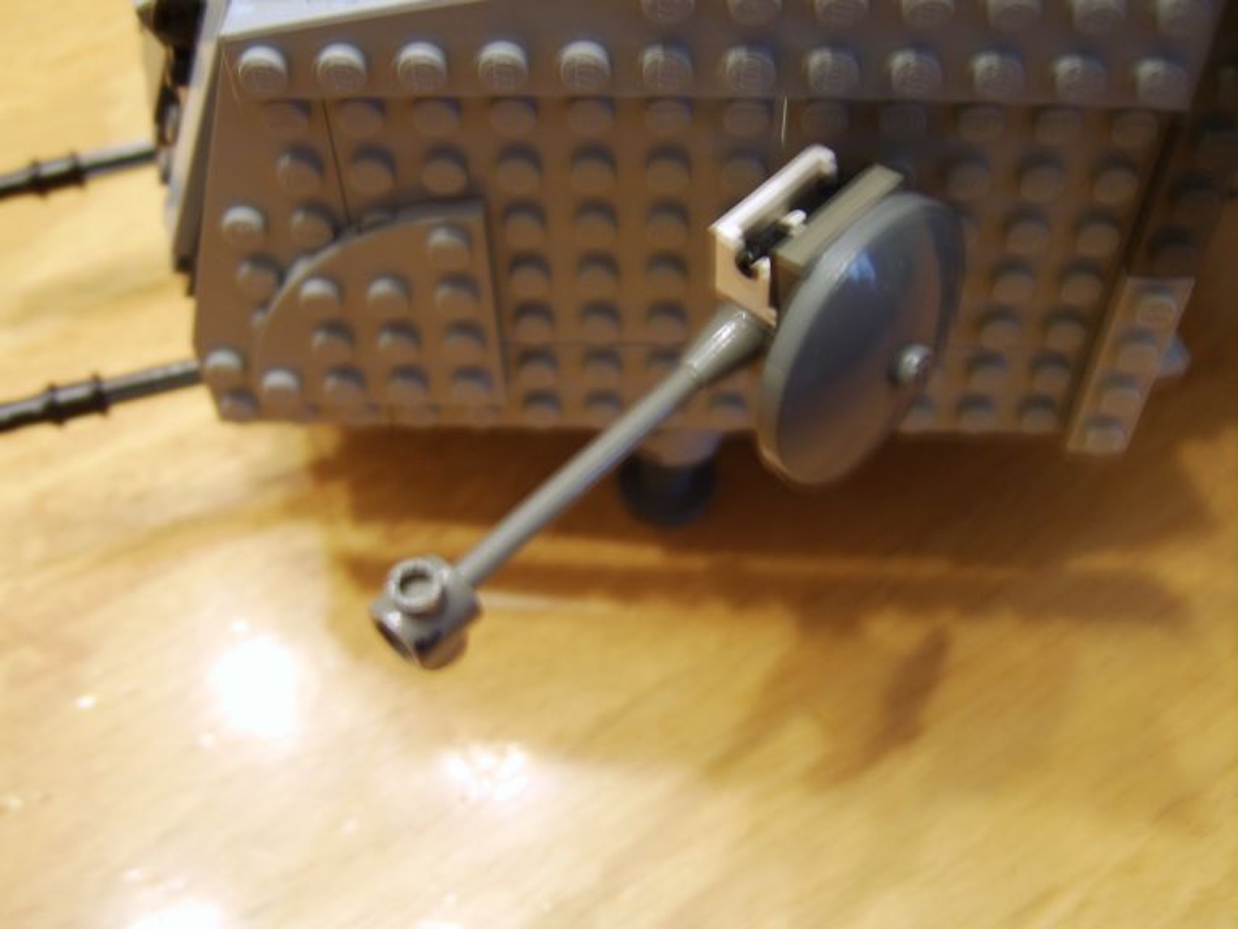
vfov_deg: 45.4
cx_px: 619
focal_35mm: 31
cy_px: 464
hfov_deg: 58.4
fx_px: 1109
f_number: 2.7
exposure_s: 1/3
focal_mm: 8.13
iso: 71
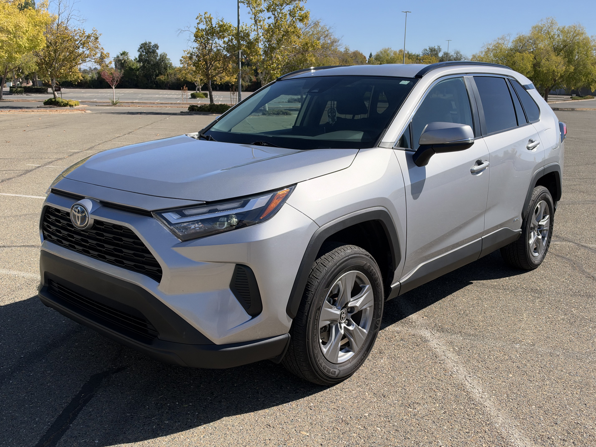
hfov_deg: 55.4
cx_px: 298
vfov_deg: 42.9
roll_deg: -1.2
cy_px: 224
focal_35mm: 33
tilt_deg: -12.8
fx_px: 568
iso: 80
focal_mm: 6.93
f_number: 1.8
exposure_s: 1/3534
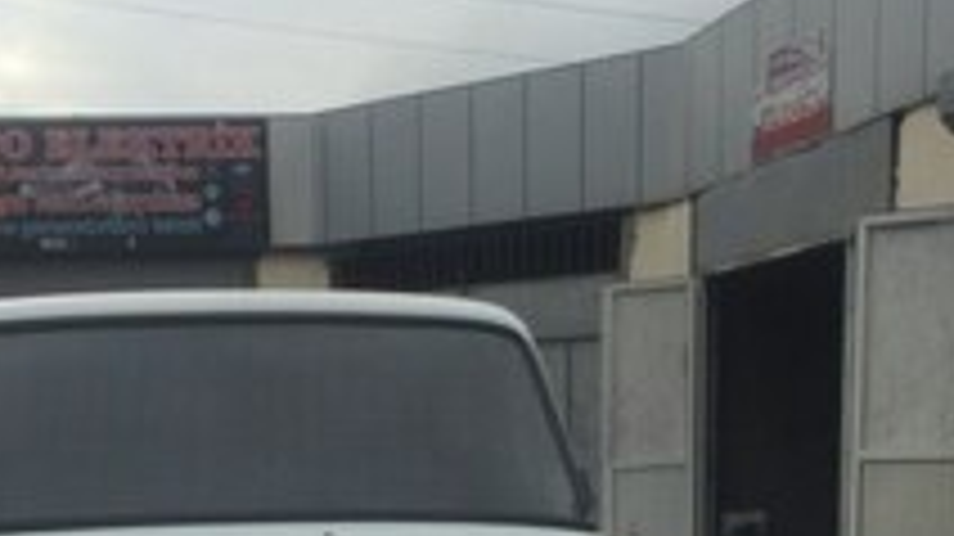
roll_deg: +0.5
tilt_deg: -8.6
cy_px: 703
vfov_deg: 15.5
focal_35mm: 74
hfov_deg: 28.5
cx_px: 369
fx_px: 1871
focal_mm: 4.15
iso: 32
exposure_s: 1/805
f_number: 2.2
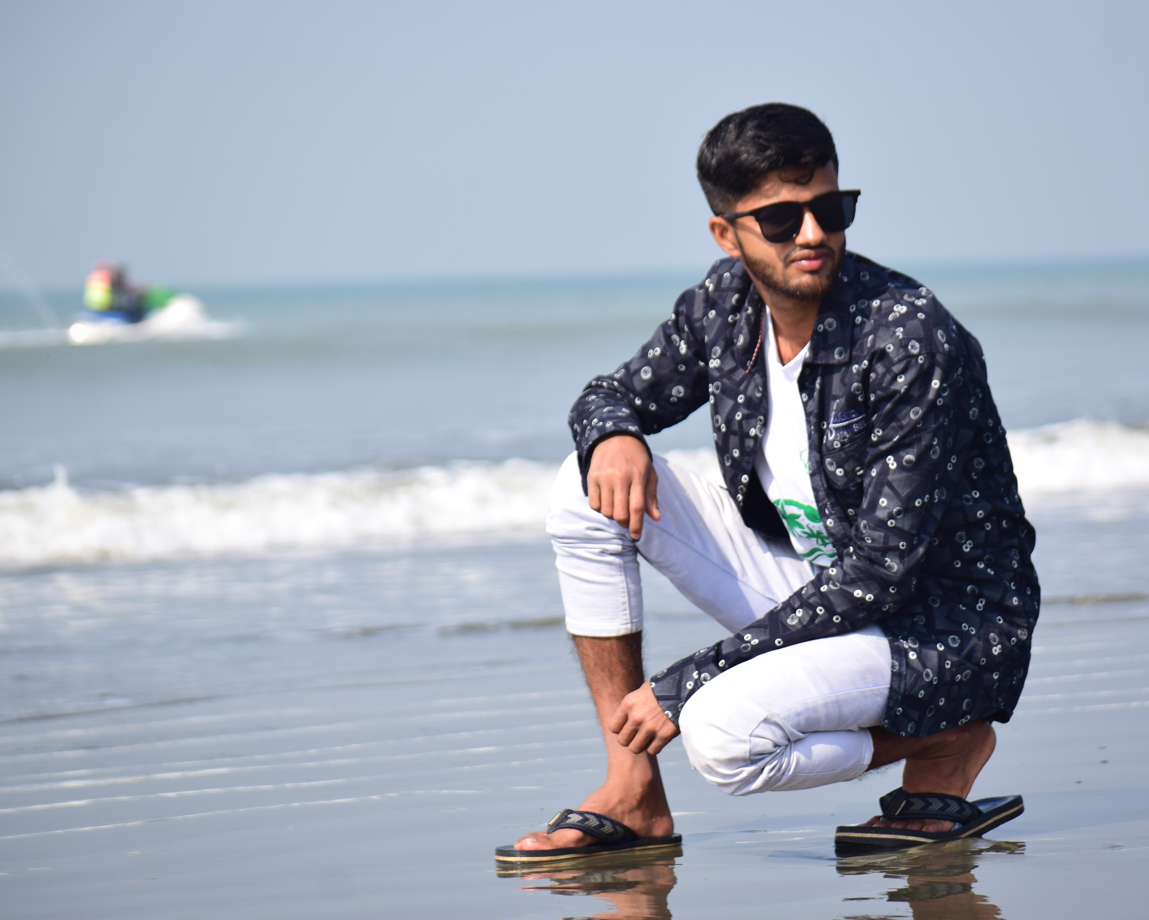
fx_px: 5460
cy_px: 460
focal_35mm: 161
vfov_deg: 9.6
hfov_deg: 12.0
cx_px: 653
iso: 200
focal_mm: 95
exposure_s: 1/800
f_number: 7.1
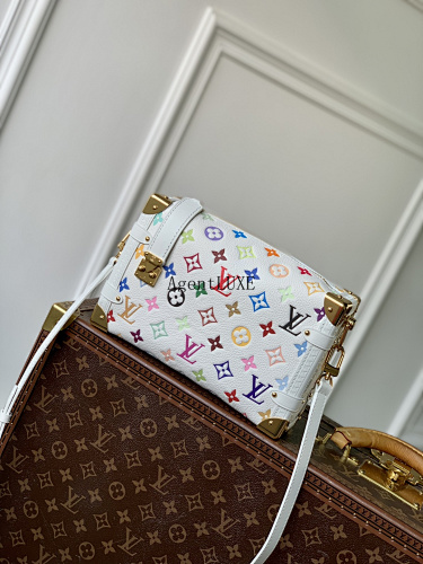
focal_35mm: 52
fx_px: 847
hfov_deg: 28.0
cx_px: 212
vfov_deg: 36.8
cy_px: 282
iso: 20
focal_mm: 6
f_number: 2.4
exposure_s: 1/122
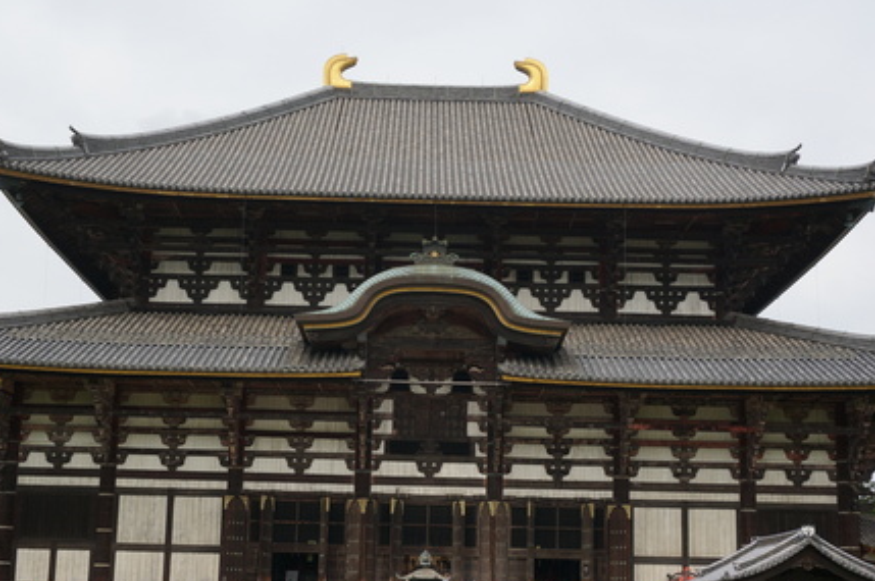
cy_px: 380
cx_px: 434
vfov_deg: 23.8
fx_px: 1377
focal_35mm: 57
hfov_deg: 35.3
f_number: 9
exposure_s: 1/160
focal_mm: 27
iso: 100
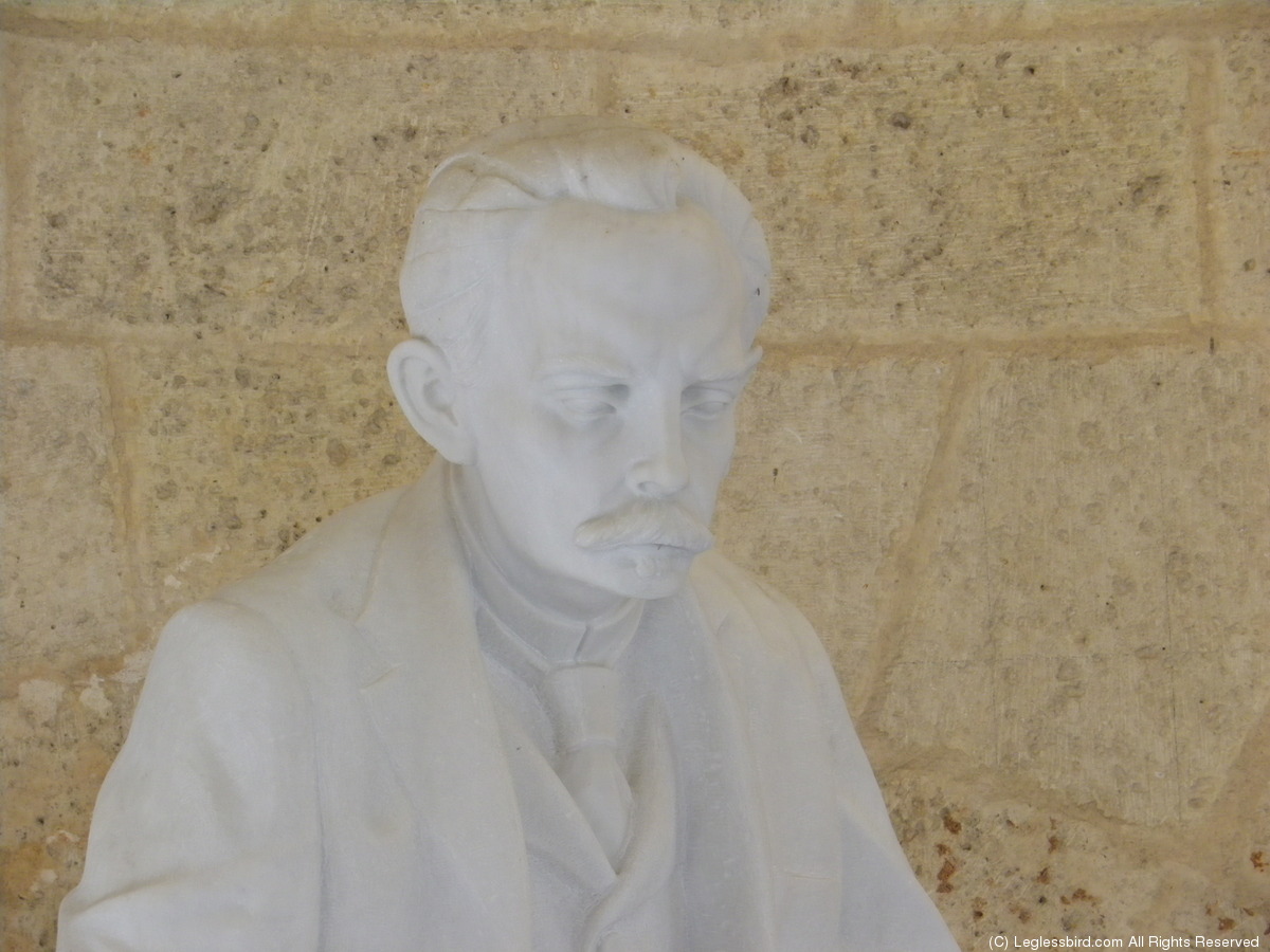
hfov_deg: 11.0
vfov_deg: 8.3
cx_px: 635
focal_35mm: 179
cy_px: 476
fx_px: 6567
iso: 250
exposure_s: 1/125
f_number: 5.7
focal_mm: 31.6
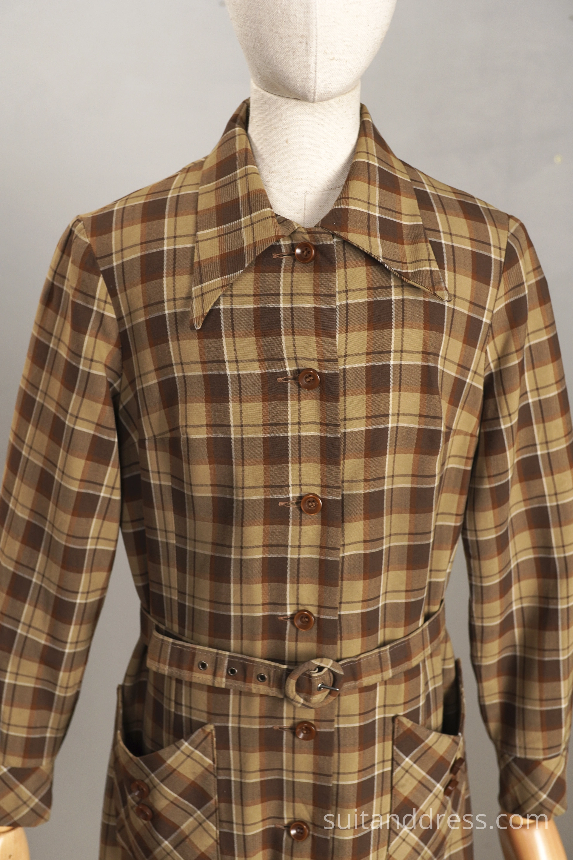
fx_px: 1146
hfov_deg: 28.1
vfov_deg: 41.1
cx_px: 286
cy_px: 430
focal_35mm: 48
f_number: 3.5
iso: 200
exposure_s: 1/100
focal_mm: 32
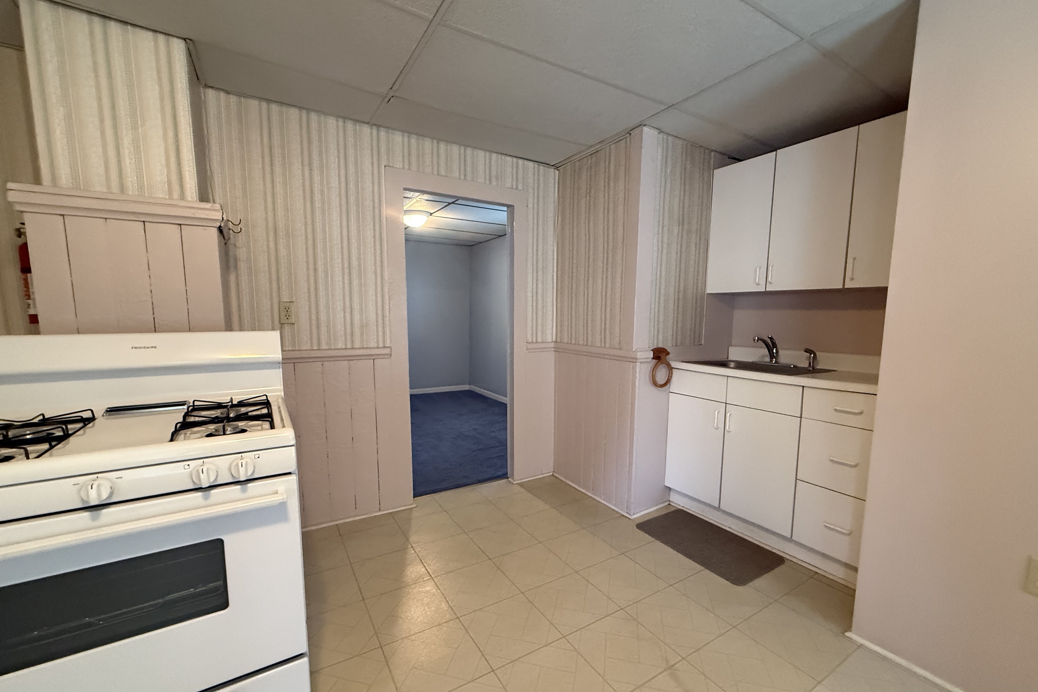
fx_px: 432
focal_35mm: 15
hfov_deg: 100.4
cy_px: 364
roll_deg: -0.2
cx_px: 525
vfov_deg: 77.3
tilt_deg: -6.2
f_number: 2.2
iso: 640
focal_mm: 2.22
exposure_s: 1/60
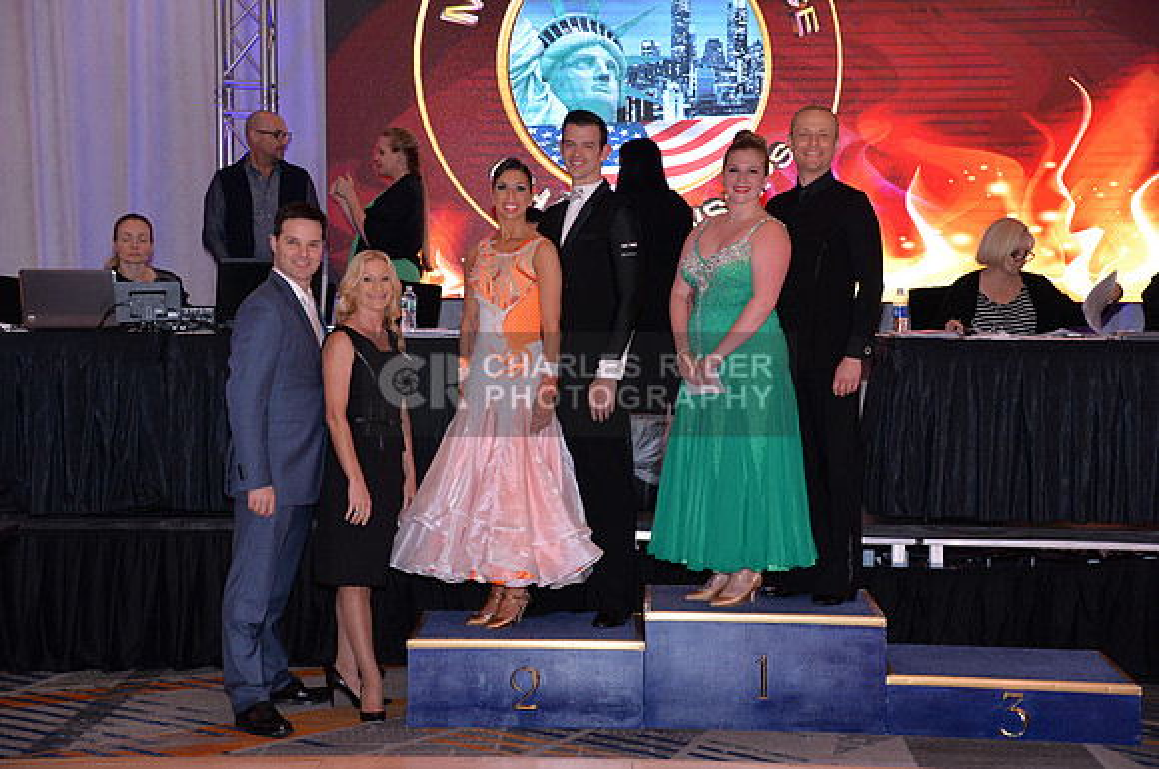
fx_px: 2090
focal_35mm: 65
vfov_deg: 20.9
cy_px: 384
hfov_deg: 31.0
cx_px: 580
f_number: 5
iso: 1600
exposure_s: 1/250
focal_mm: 65
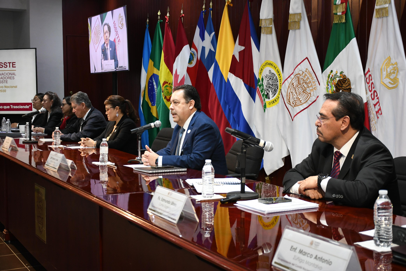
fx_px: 575
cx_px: 203
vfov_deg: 26.5
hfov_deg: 38.9
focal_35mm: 51
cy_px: 136
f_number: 4.2
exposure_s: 1/100
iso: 2000
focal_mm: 34
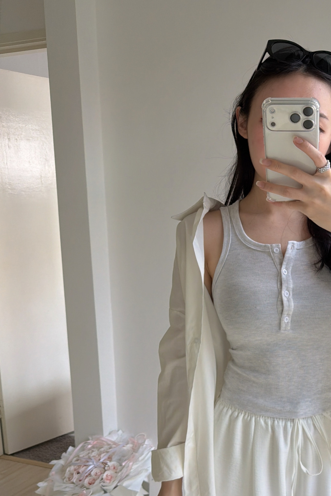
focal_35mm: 39
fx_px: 538
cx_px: 283
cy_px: 381
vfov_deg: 47.4
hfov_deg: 32.9
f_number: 1.78
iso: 125
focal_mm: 6.76
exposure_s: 1/121
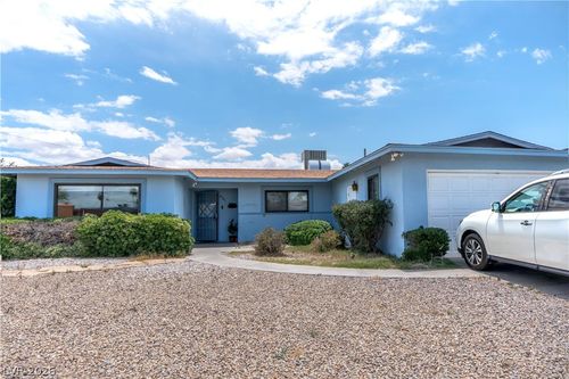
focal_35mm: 18
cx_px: 284
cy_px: 190
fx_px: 284
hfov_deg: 90.0
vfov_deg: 67.3
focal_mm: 12
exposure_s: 1/250
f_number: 10
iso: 100
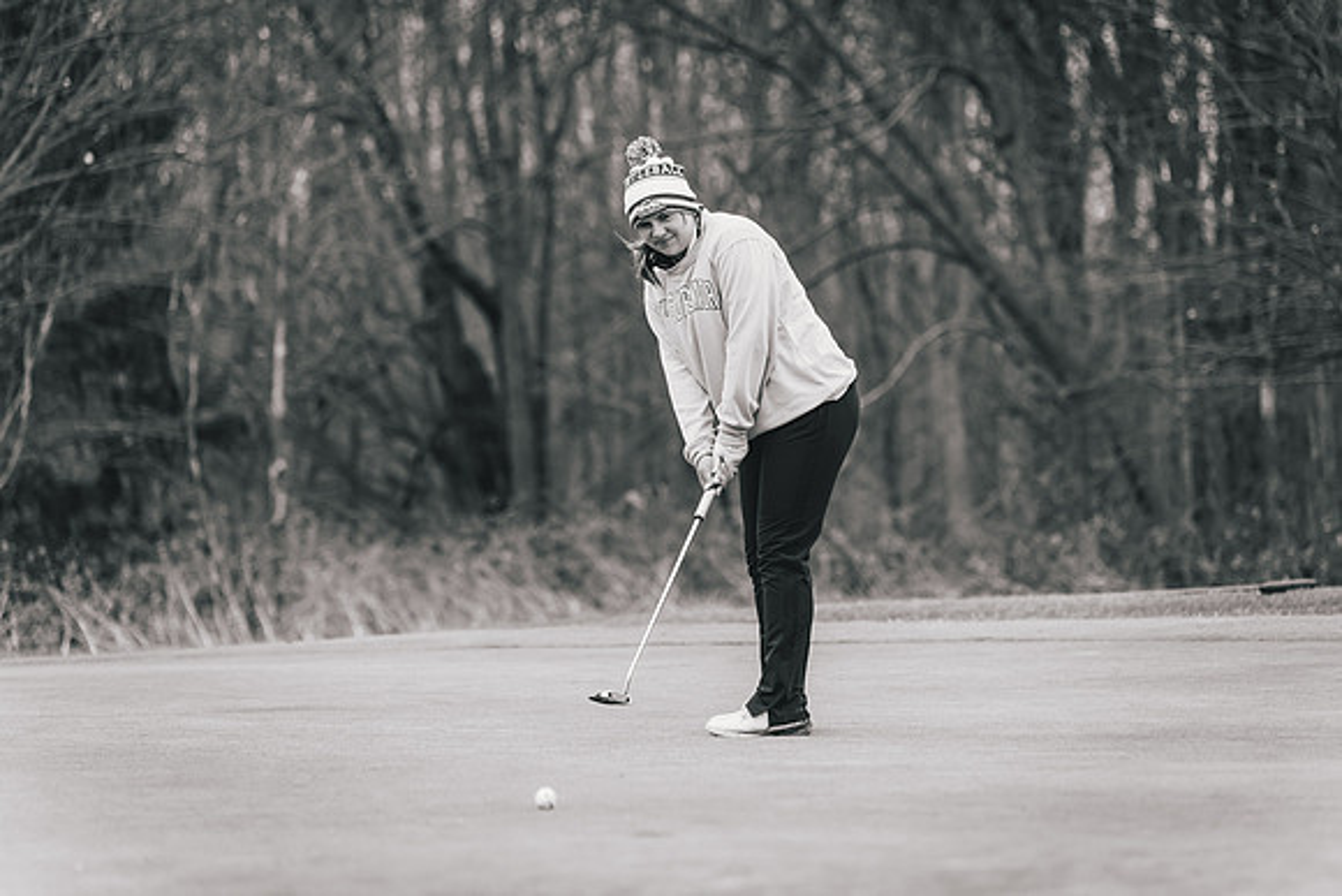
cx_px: 700
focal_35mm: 132
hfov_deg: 15.6
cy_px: 417
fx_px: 4912
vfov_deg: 10.4
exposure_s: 1/3200
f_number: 2.8
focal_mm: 119
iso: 640
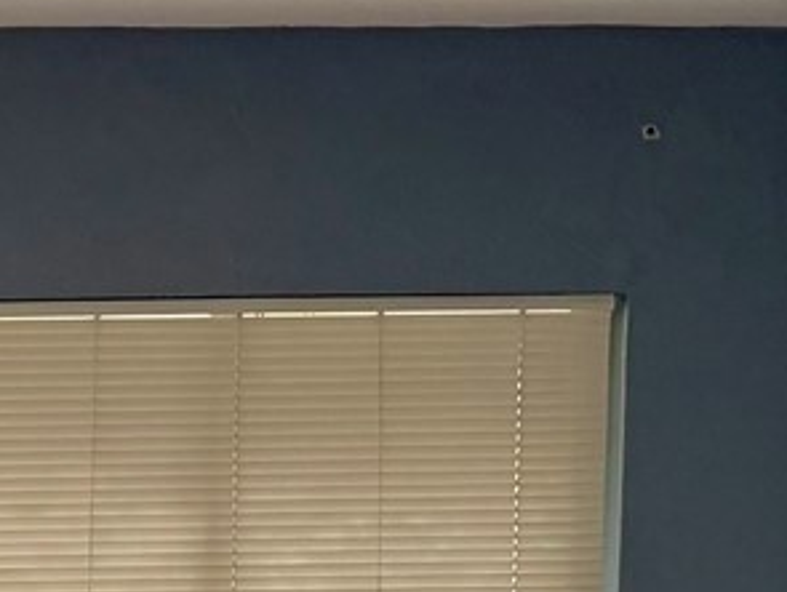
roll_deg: +0.0
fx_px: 2959
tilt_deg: -6.2
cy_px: 941
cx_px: -176
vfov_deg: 10.9
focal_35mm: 130
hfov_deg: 14.6
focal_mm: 6.76
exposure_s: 1/140
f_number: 1.78
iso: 100
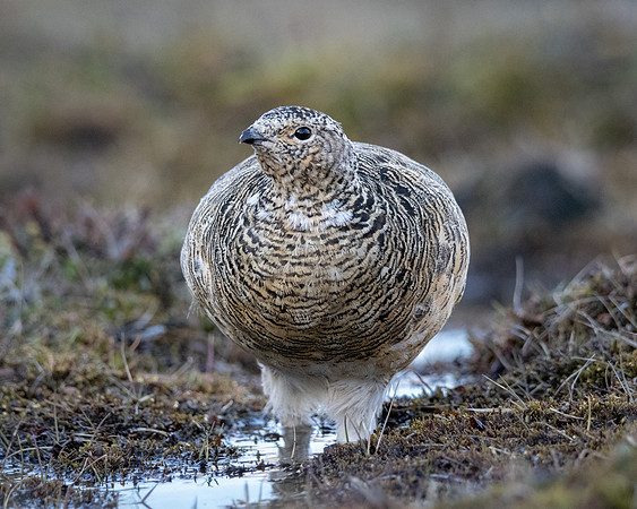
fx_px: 12125
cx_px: 311
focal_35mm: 643
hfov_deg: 3.0
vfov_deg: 2.4
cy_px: 139
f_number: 6
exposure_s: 1/2000
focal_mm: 350
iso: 3200
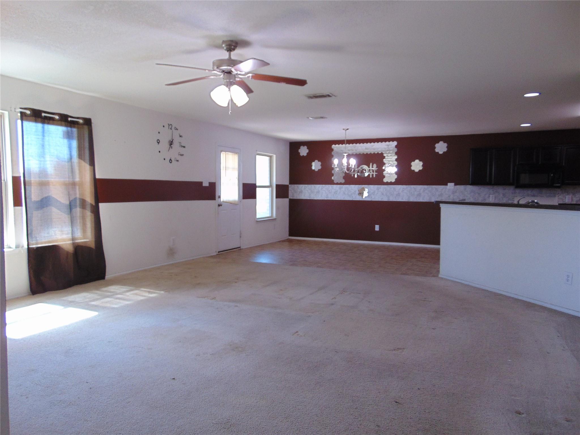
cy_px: 218
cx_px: 290
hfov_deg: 69.4
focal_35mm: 25
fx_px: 419
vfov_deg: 54.9
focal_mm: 4.5
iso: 100
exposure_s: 1/30
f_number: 3
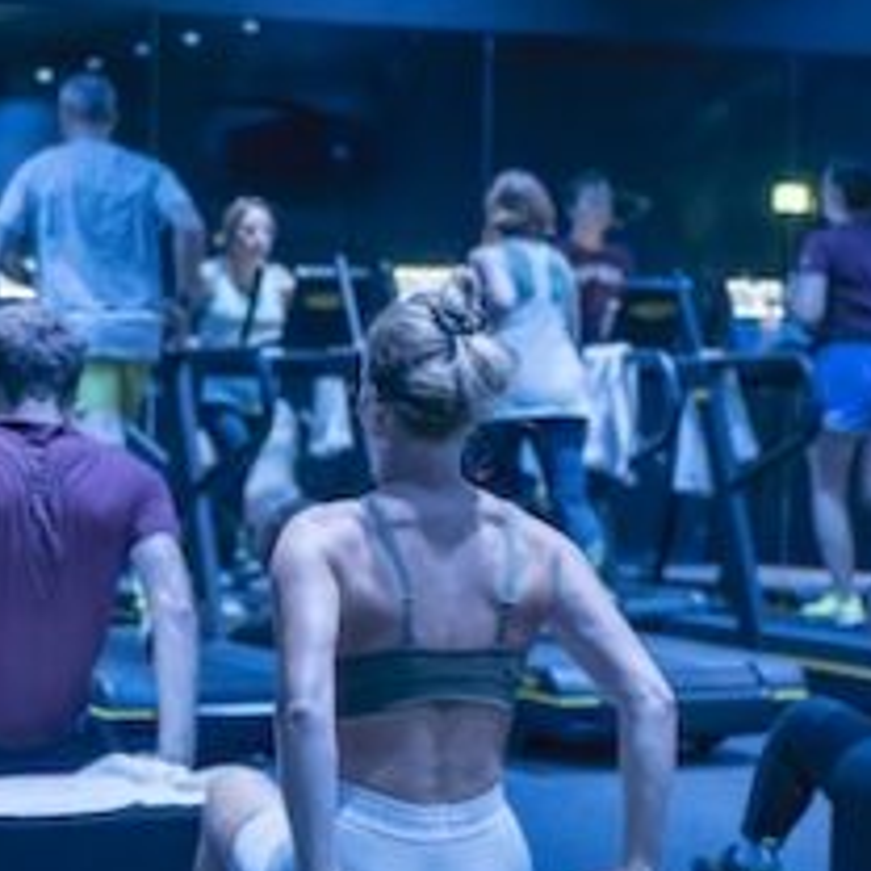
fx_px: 3131
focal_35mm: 110
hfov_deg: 15.7
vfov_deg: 15.8
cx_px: 159
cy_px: 565
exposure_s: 1/250
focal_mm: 35
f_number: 1.8
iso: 5000
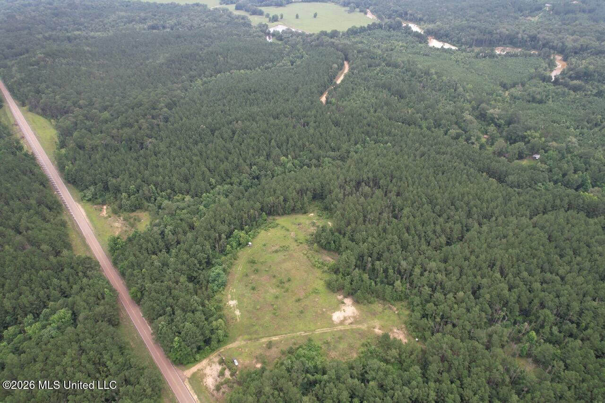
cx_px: 302
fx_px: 370
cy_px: 202
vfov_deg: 57.2
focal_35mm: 22
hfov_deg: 78.6
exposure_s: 1/500
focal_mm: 8.4
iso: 100
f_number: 2.8
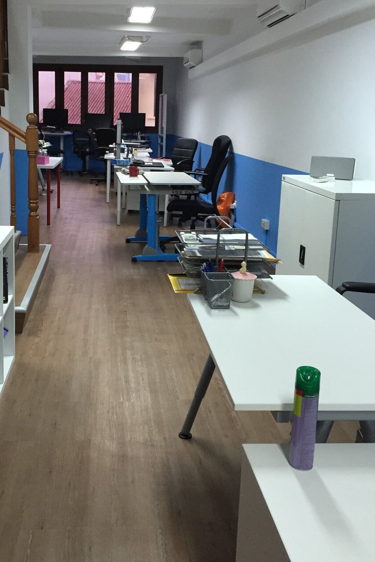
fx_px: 594
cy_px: 243
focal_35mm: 38
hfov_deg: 34.9
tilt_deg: -11.6
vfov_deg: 50.5
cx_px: 151
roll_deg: -1.5
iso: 160
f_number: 2.2
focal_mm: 4.2
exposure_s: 1/33
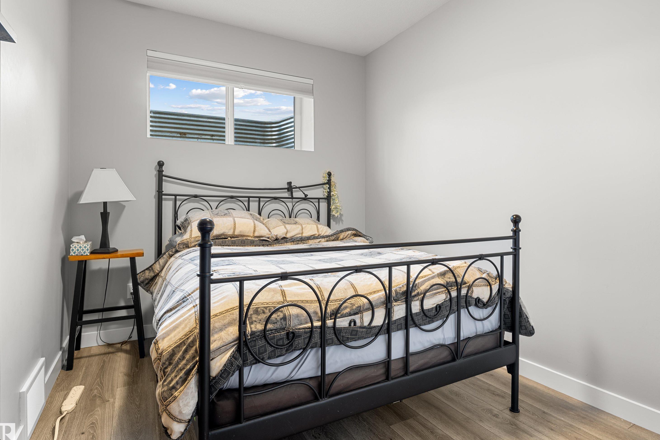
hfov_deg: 84.0
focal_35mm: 20
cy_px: 222
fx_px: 367
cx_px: 340
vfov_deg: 61.9
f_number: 8
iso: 100
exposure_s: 2
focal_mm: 19
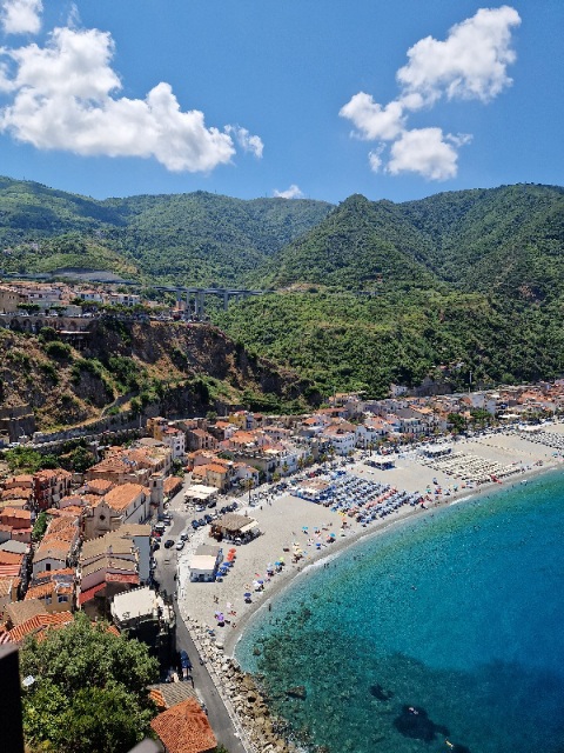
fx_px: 500
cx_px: 282
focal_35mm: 23
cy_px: 376
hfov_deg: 58.9
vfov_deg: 73.9
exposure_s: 1/2500
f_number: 1.8
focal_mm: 5.4
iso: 50
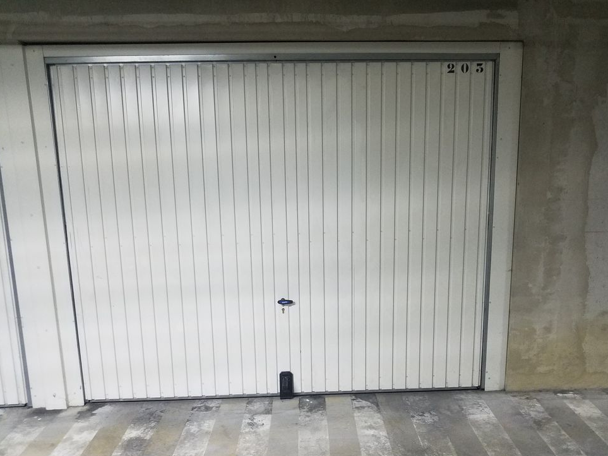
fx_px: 474
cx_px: 313
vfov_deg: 51.3
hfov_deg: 65.3
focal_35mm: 27
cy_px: 236
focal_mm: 4.2
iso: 250
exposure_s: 1/20
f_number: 1.7
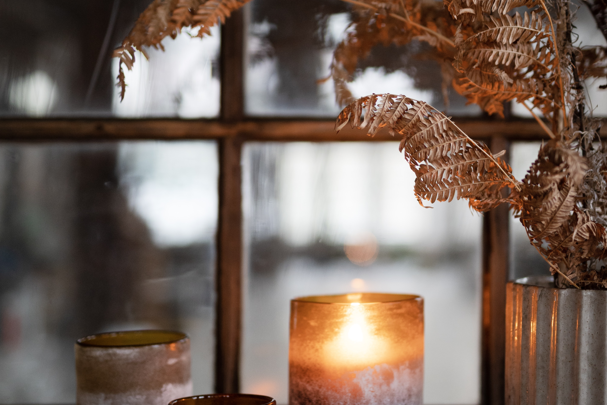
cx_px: 304
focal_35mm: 75
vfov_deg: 18.2
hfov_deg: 27.0
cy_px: 166
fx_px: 1265
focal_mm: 50
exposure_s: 1/160
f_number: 1.6
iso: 800
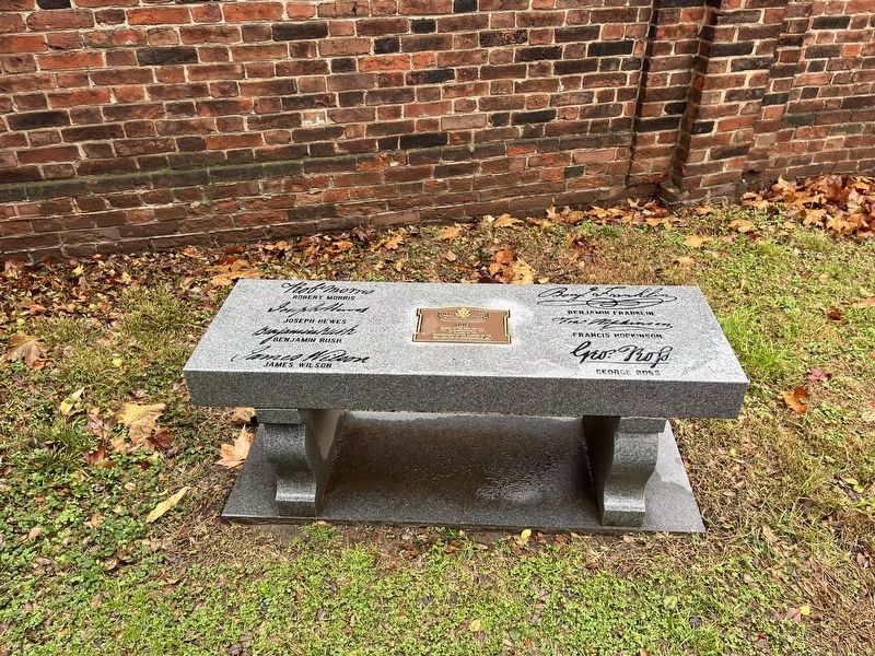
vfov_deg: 53.1
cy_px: 328
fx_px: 657
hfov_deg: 67.3
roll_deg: -0.9
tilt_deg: -33.2
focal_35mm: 26
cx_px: 438
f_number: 1.6
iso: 40
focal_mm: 5.1
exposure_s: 1/214
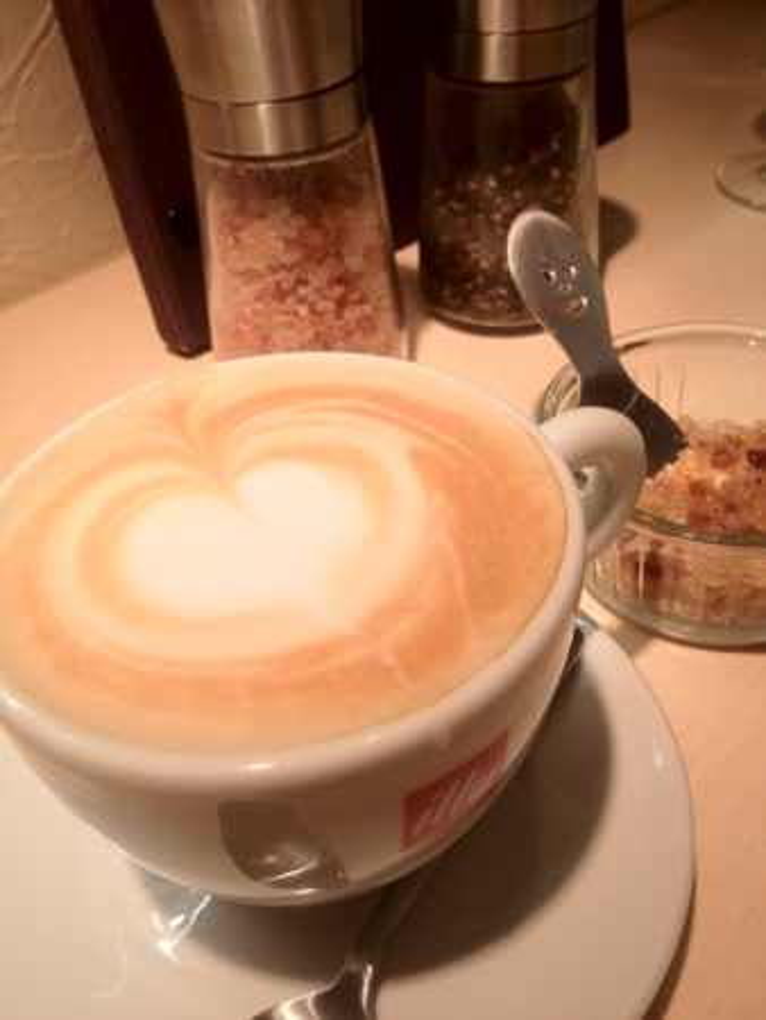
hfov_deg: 40.7
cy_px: 510
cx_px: 383
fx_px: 1032
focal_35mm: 35
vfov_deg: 52.6
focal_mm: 4.28
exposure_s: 1/20
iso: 64
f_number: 2.4
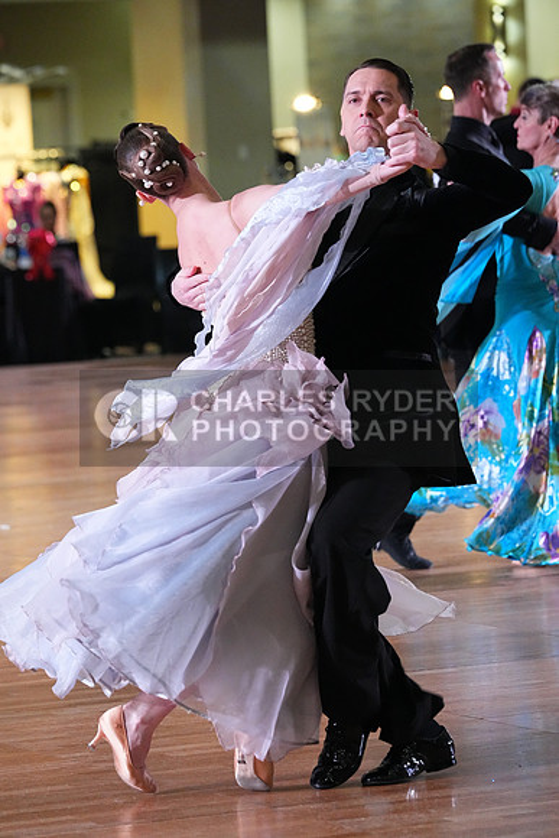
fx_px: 4655
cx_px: 280
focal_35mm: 200
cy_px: 419
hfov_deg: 6.9
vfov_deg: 10.3
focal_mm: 200
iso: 10000
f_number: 5.6
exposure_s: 1/400
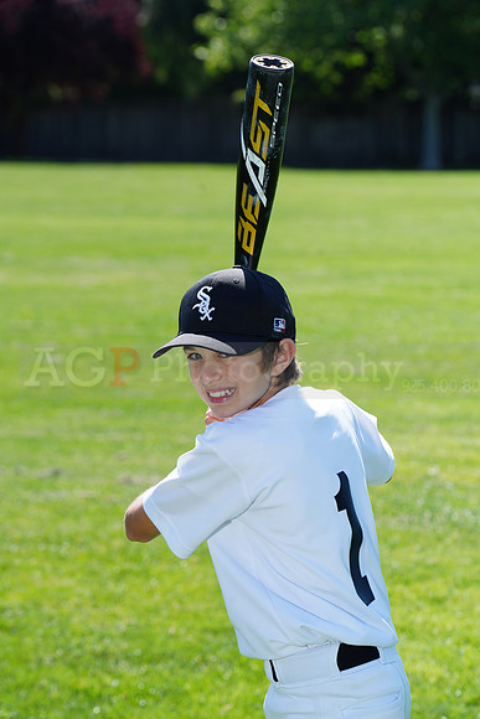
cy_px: 360
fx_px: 3458
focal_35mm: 173
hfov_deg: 7.9
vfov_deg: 11.9
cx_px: 240
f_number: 9
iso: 200
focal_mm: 173
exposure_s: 1/250
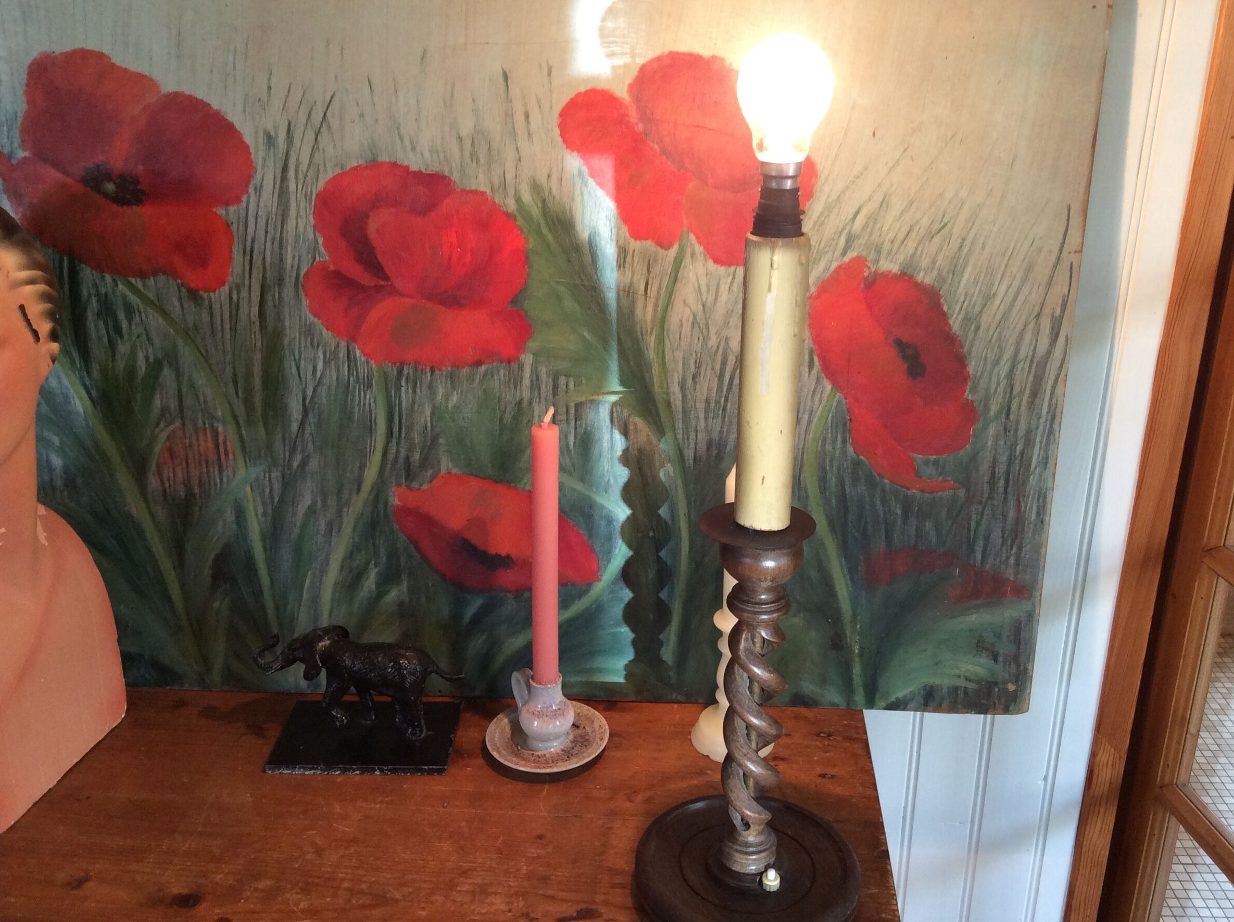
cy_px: 467
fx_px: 1246
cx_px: 657
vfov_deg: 40.6
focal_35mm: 35
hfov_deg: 52.7
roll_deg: -0.2
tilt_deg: -20.7
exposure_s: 1/25
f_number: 2.4
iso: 80
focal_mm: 3.3
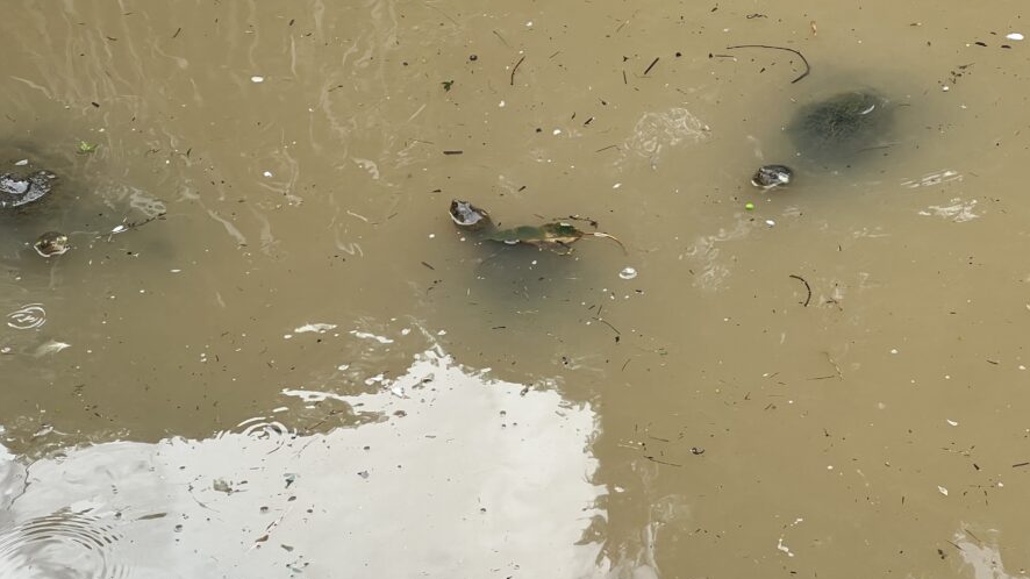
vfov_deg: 12.5
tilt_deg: -35.2
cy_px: 233
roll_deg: +4.9
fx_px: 2649
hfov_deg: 22.0
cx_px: 575
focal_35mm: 97
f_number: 2.8
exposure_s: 1/144
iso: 32
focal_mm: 9
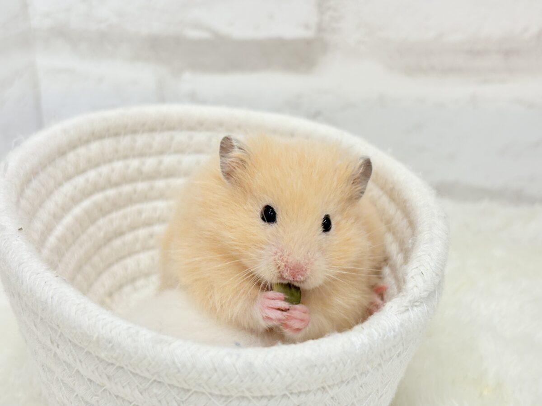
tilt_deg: -20.1
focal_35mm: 52
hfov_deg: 36.8
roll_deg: +4.4
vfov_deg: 28.0
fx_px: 814
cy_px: 203
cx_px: 271
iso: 64
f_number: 1.6
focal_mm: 5.96
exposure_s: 1/100
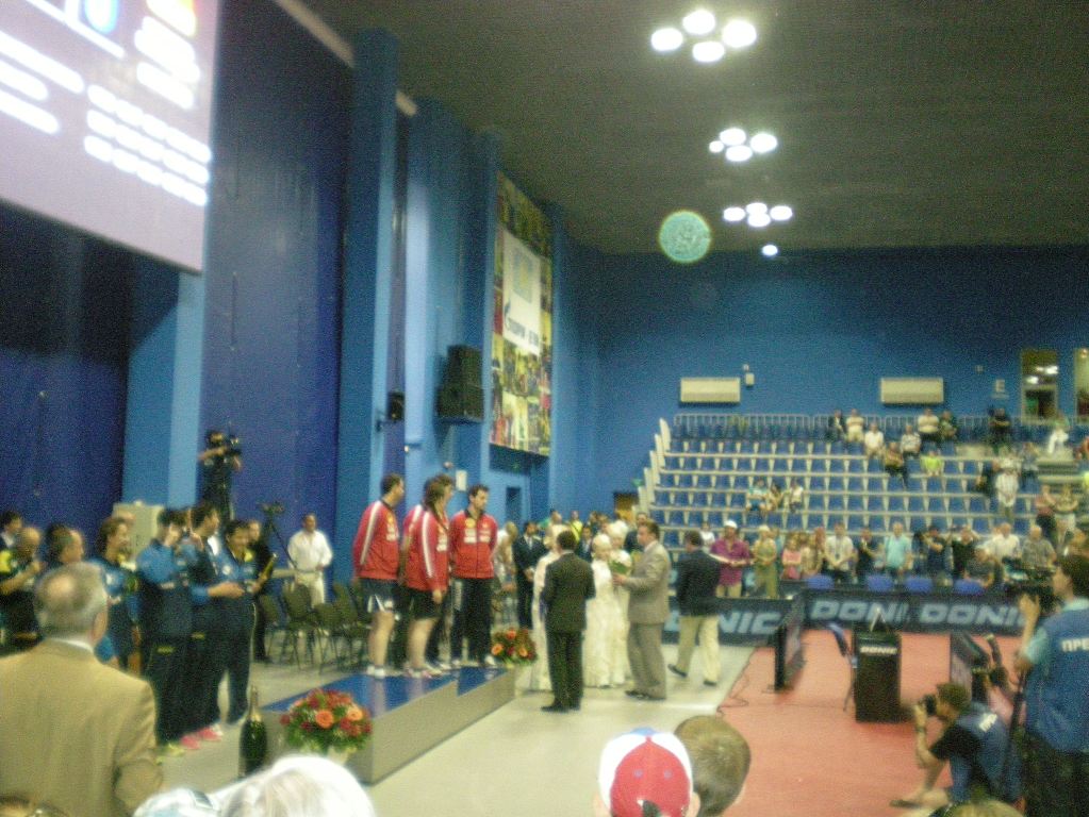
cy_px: 408
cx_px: 544
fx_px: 1196
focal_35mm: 38
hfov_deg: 49.0
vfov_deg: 37.7
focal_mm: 6.3
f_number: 3.1
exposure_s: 1/60
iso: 776
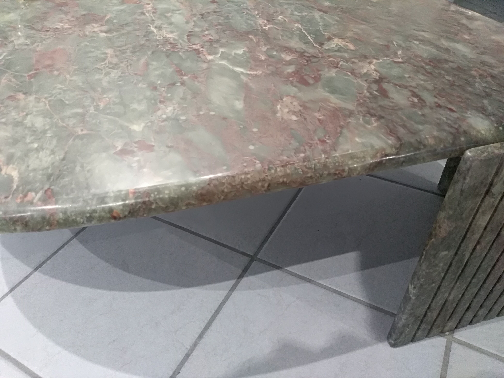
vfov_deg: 53.1
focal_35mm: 26
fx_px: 379
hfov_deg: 67.3
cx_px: 252
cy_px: 189
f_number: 2
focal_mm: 3.54
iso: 732
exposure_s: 1/20
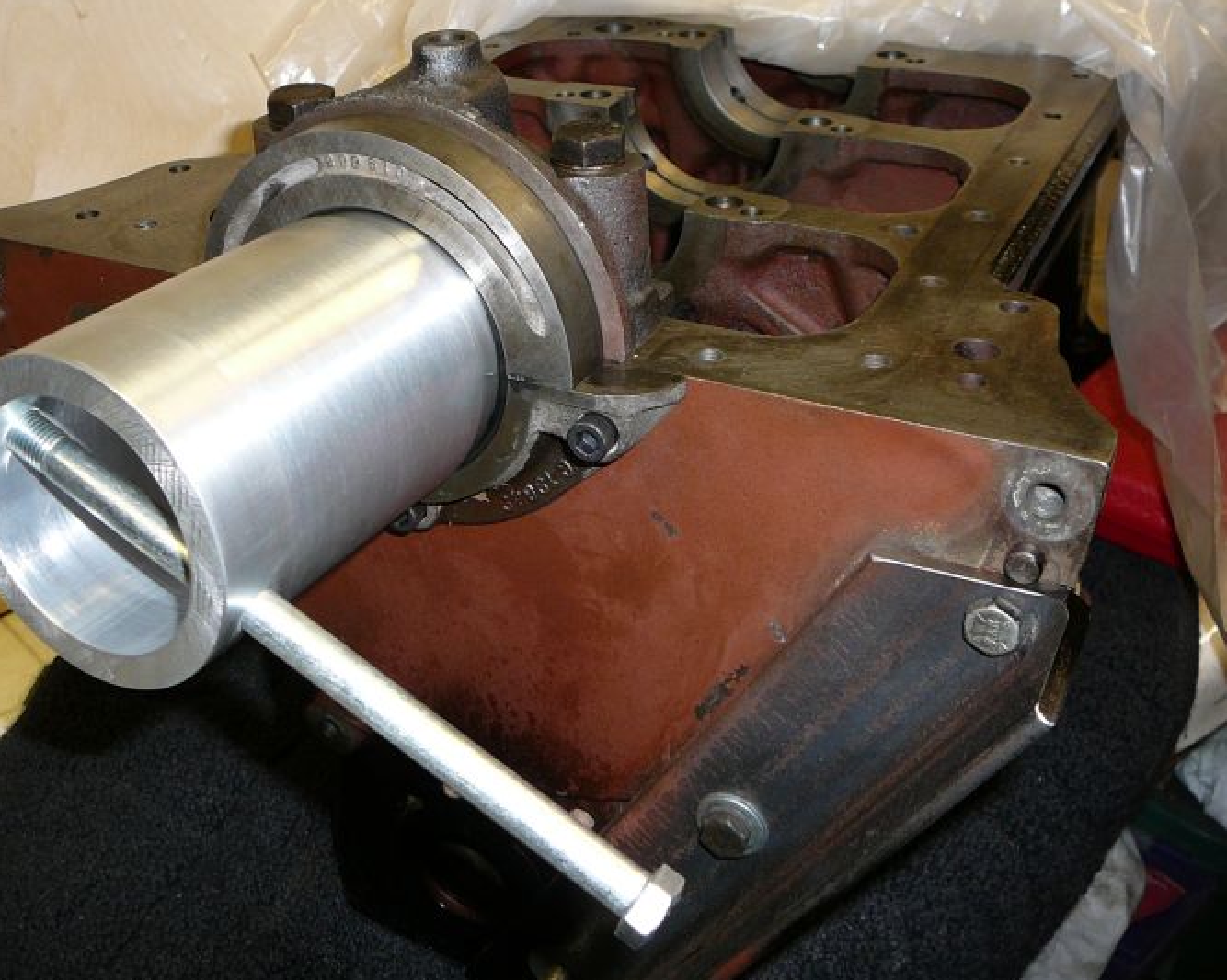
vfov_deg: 36.4
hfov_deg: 44.7
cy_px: 456
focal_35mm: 41
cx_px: 522
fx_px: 1488
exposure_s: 1/30
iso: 100
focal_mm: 5.2
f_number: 2.8
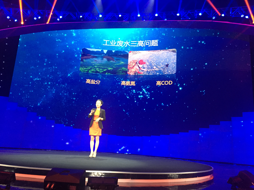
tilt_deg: +12.5
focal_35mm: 29
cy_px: 95
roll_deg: -5.4
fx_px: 213
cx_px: 127
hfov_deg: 61.7
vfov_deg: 48.2
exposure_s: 1/33
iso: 250
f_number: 2.2
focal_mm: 4.15
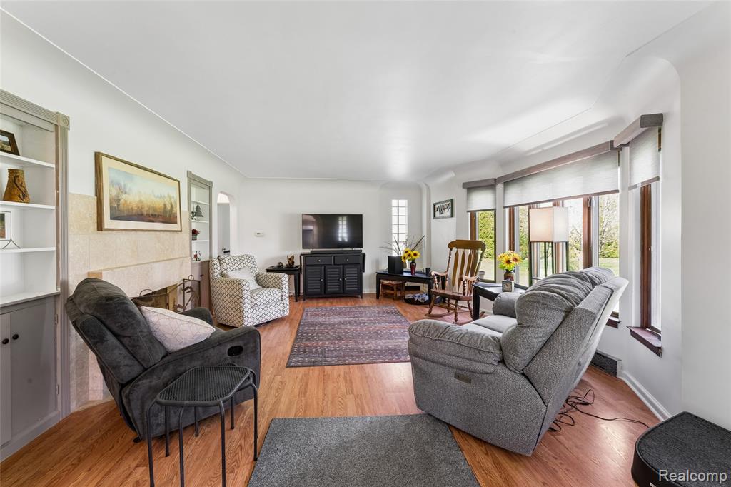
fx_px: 300
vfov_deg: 78.0
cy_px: 244
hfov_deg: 101.2
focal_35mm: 15
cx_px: 366
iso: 400
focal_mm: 14.8
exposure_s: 1/1.67
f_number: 13
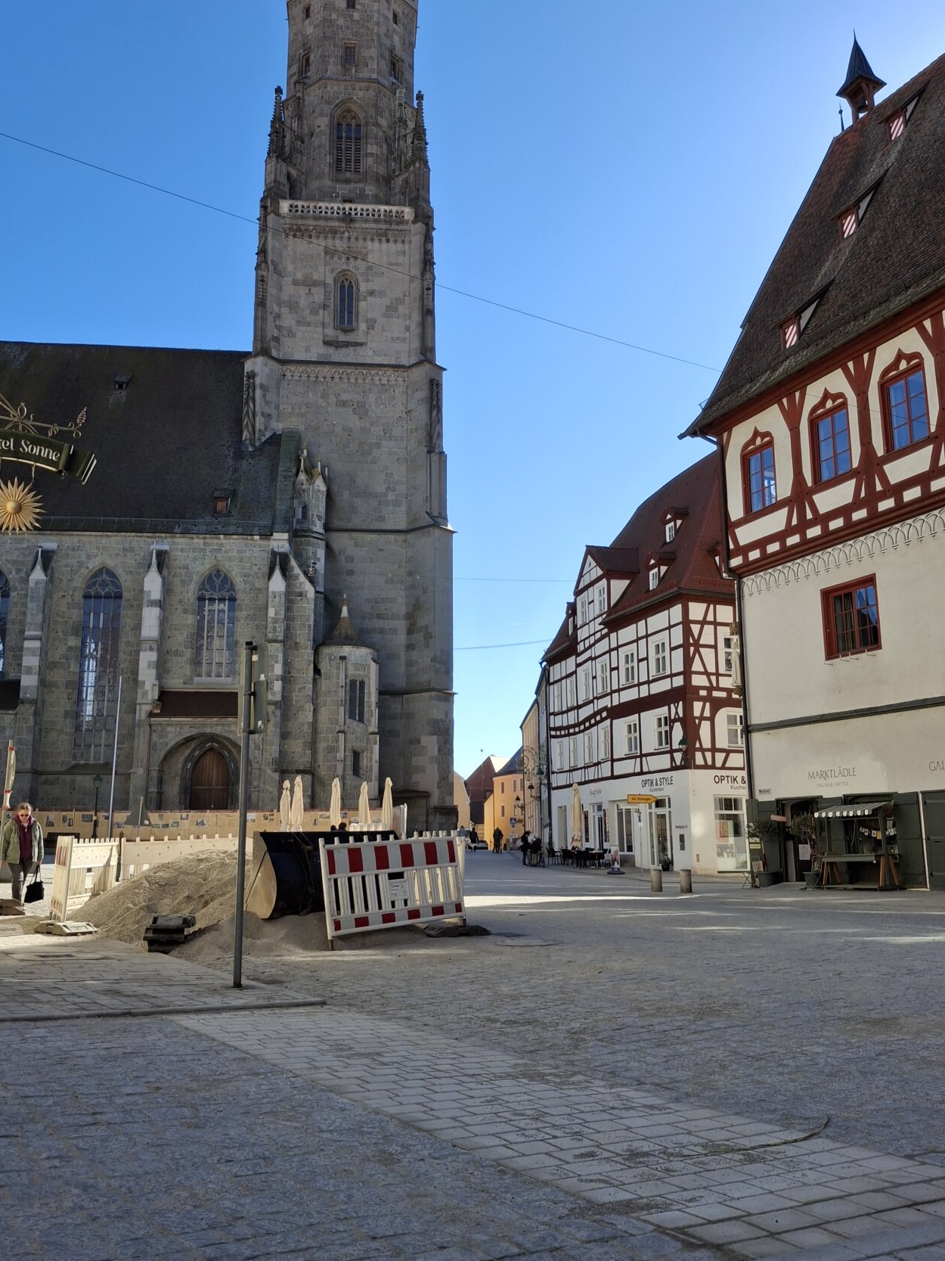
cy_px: 597
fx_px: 1092
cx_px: 480
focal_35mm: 30
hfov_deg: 46.8
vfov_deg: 59.9
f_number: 1.8
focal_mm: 4.69
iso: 32
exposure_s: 1/1678
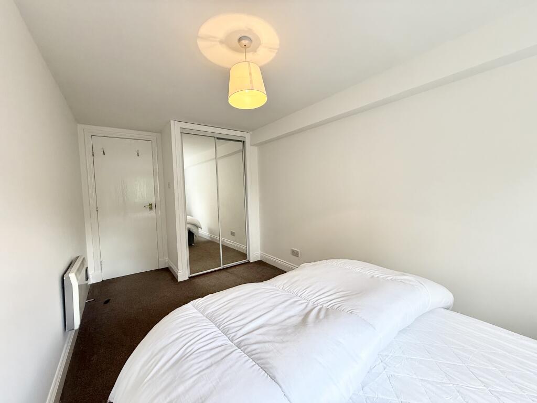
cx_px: 268
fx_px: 217
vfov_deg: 85.7
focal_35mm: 14
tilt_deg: -3.4
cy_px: 202
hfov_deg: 102.1
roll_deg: +2.0
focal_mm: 2.22
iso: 125
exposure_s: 1/100
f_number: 2.2
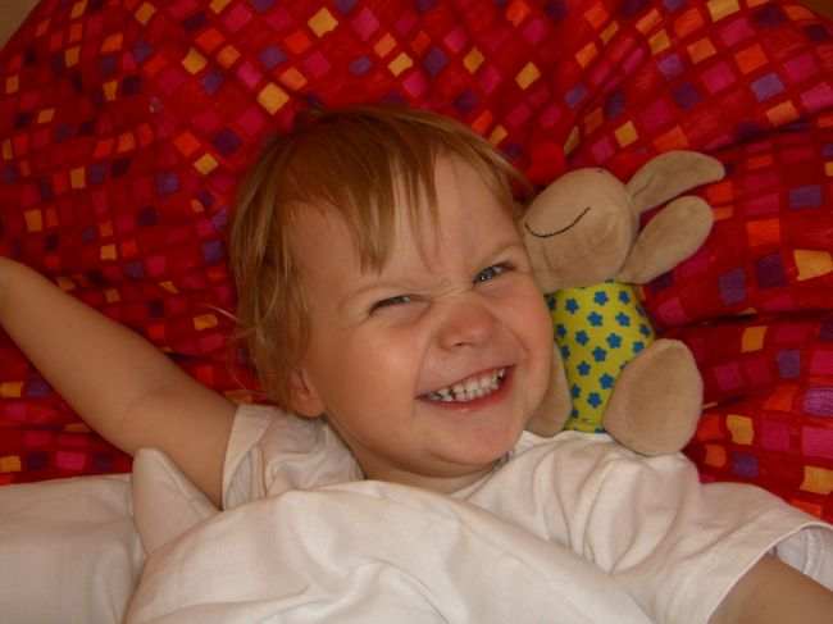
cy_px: 312
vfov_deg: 37.7
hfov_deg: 49.0
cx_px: 416
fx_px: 914
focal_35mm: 38
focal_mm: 7.9
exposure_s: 1/60
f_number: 2.8
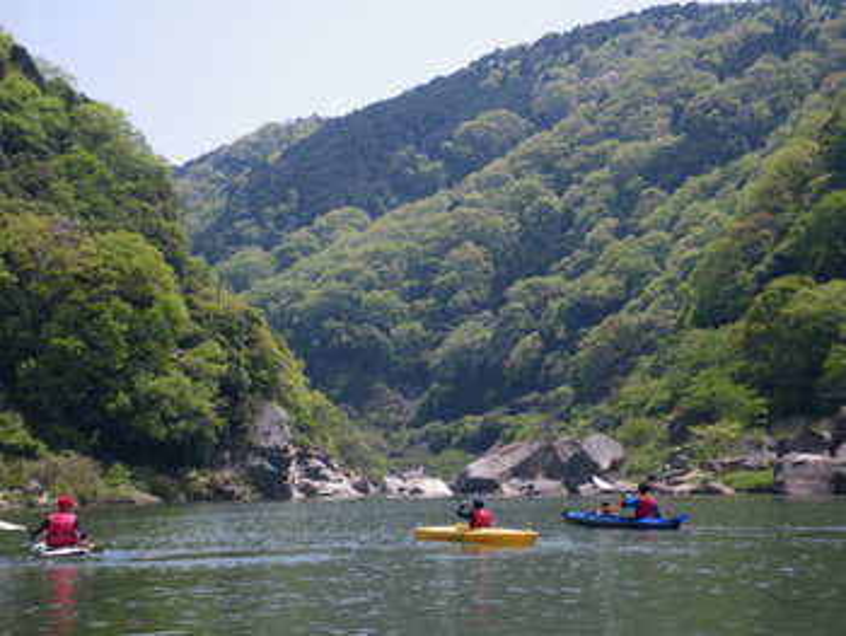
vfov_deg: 19.2
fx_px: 1883
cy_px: 318
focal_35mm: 77
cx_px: 423
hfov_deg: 25.3
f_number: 4.8
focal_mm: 13.7
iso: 50
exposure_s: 1/200
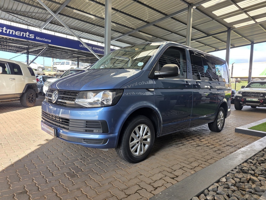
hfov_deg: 73.9
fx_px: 177
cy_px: 100
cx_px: 133
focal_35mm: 23
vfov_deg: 58.9
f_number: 1.7
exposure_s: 1/180
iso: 40
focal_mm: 6.25
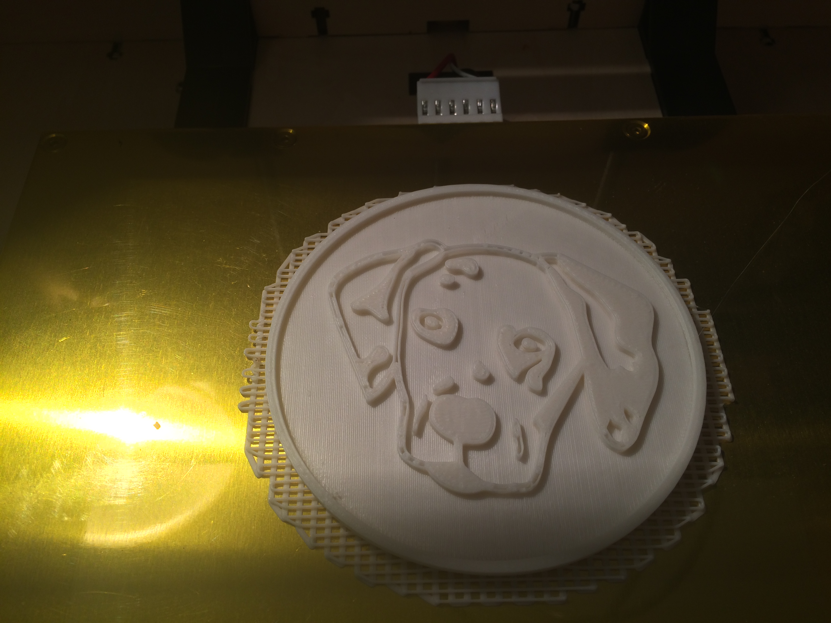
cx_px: 416
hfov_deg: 61.7
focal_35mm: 29
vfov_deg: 48.2
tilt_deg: -57.8
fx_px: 696
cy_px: 312
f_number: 2.2
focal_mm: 4.15
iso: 32
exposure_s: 1/40
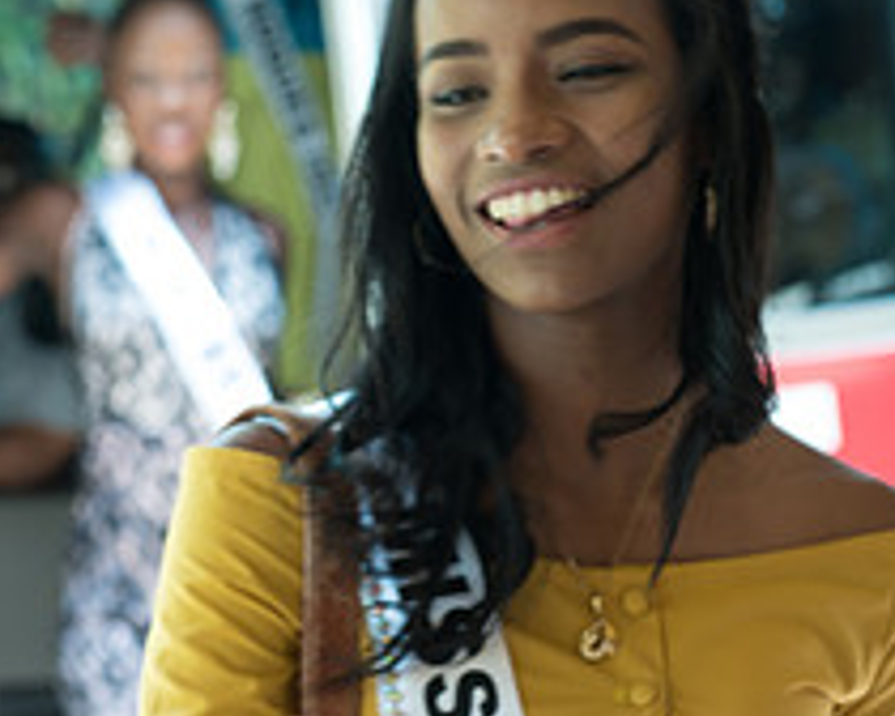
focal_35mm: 141
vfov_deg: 10.9
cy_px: 524
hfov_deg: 13.7
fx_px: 3735
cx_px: 469
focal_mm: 70
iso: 250
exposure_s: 1/40
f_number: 5.6
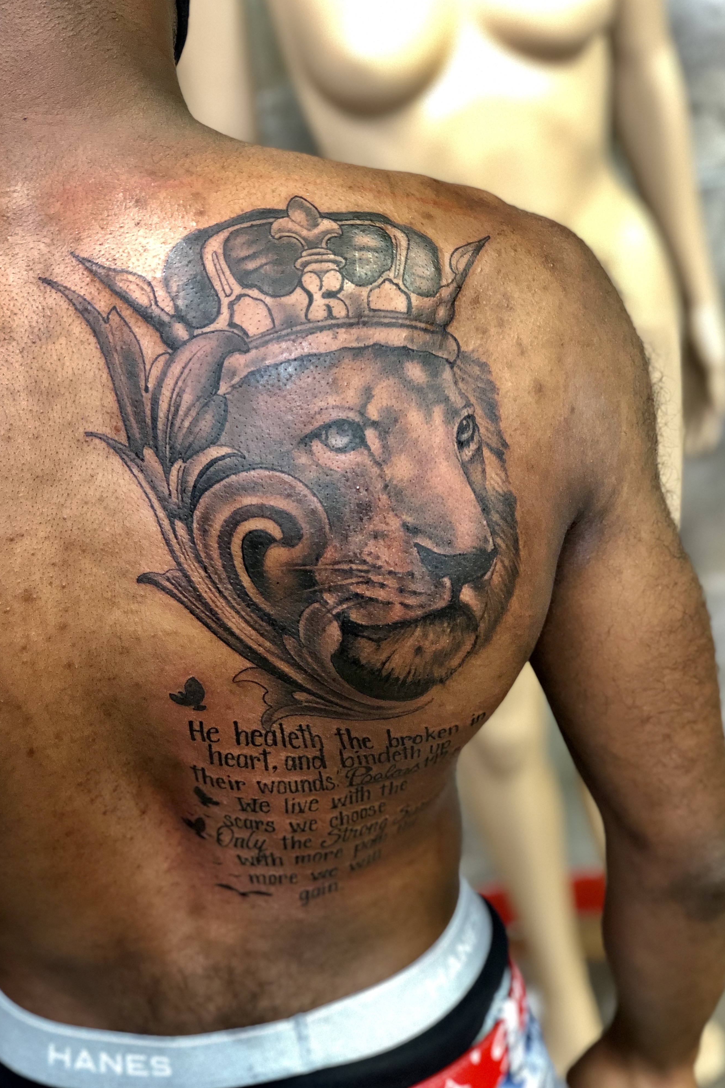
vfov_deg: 36.2
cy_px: 537
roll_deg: +12.5
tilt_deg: -30.5
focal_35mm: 55
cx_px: 333
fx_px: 1661
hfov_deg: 24.6
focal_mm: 6
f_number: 2.4
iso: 160
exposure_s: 1/15
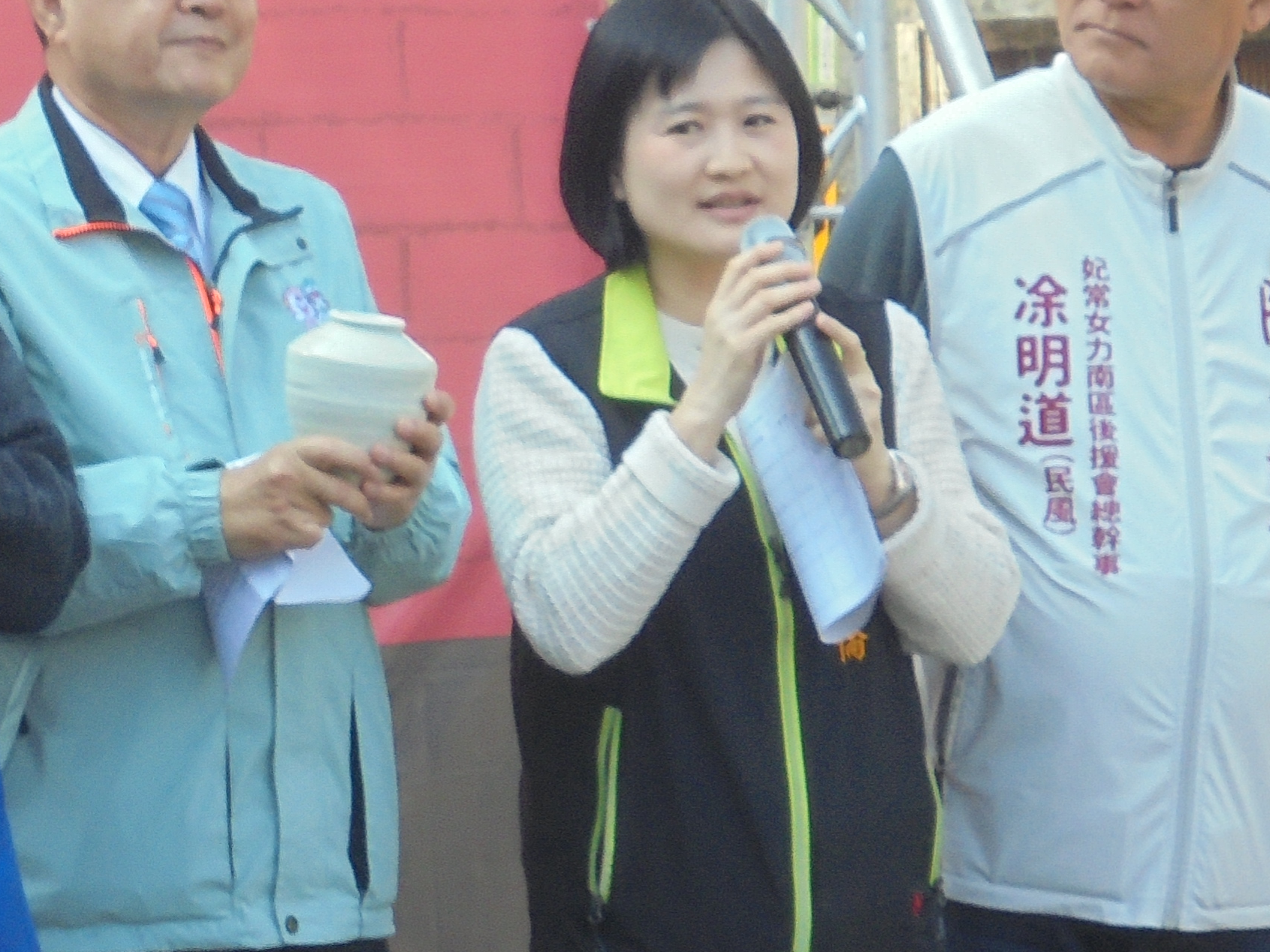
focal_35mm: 195
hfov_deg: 10.1
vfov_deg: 7.6
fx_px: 7154
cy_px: 323
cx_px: 154
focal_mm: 11.5
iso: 100
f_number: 5.6
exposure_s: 1/60
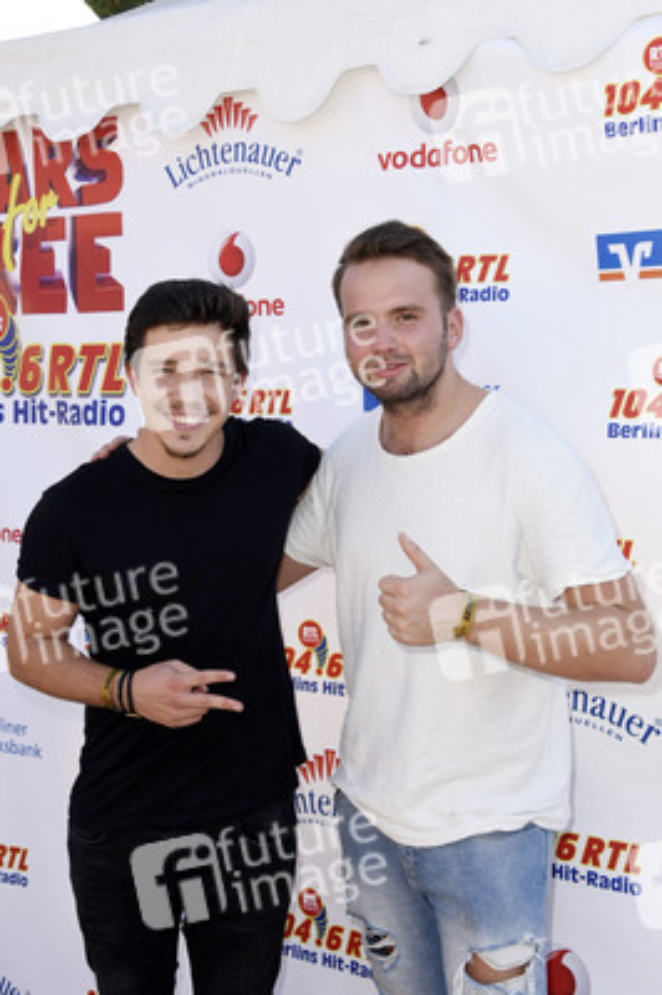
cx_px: 331
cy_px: 498
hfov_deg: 30.5
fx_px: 1216
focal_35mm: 44
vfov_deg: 44.5
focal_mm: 44
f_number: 6.3
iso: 200
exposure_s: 1/200
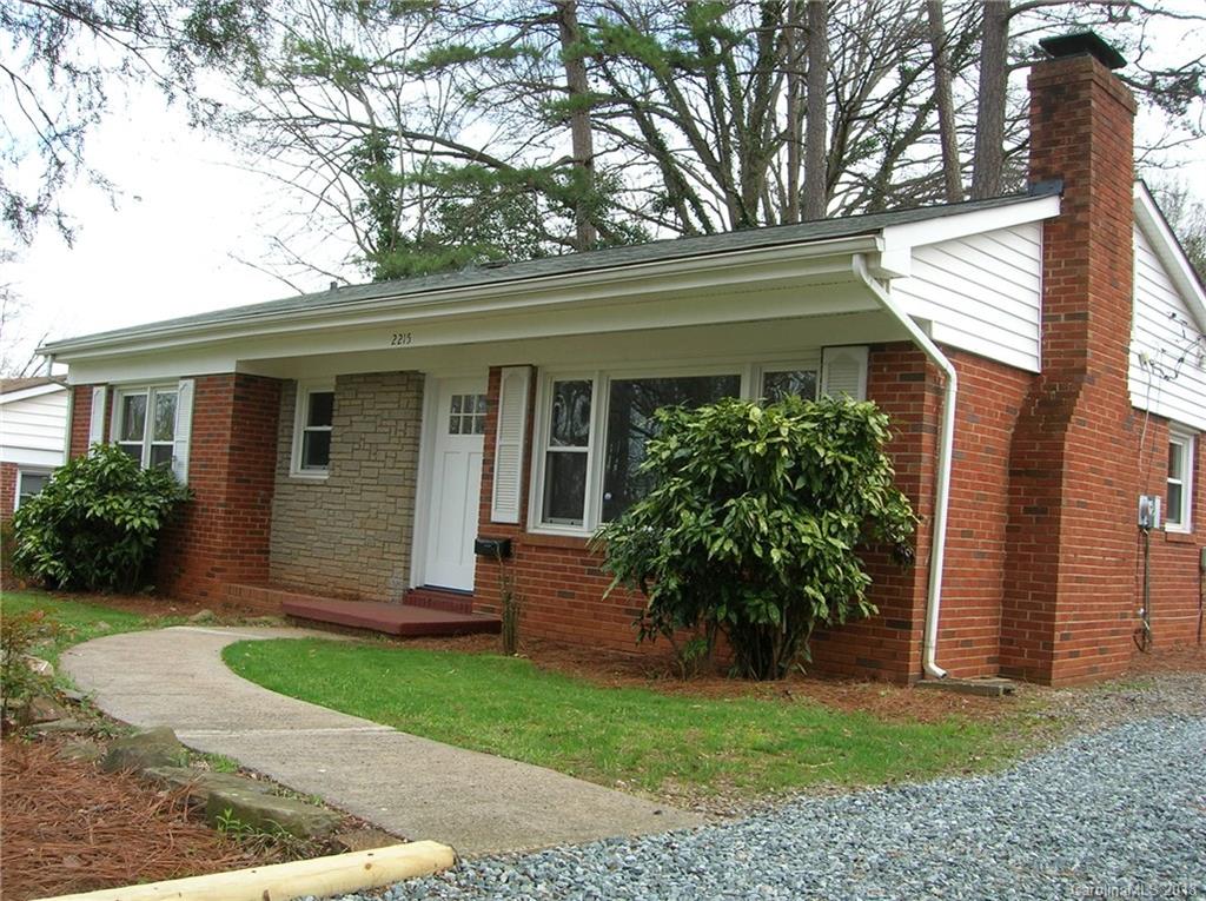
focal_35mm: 34
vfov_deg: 41.7
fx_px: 1183
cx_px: 603
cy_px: 450
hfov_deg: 54.0
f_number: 4.9
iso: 50
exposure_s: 1/91
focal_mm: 5.7
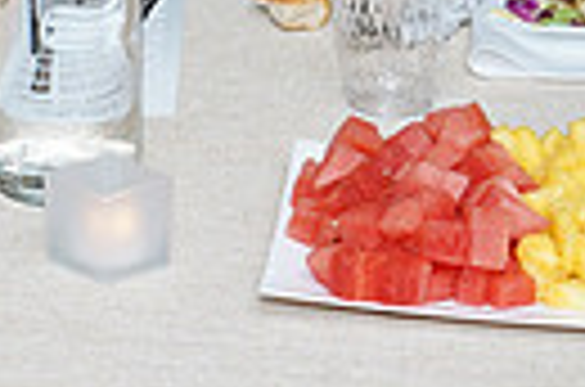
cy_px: -466
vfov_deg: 6.4
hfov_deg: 9.8
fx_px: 3339
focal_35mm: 206
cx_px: -184
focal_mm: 46
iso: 640
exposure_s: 1/125
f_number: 6.3
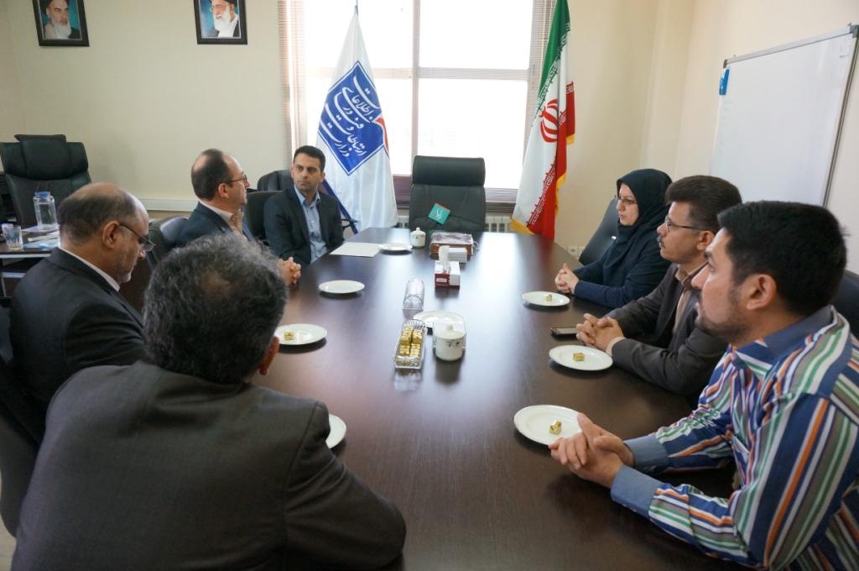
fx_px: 572
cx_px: 430
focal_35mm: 24
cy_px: 286
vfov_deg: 53.0
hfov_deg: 73.8
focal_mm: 16
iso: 2000
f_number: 4
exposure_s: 1/160
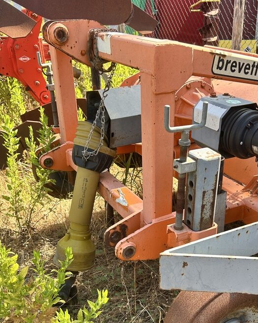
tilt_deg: -24.6
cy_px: 214
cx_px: 170
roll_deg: +1.1
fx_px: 372
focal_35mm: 39
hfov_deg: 37.9
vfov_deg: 46.1
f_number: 1.5
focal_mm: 5.7
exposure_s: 1/666
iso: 50
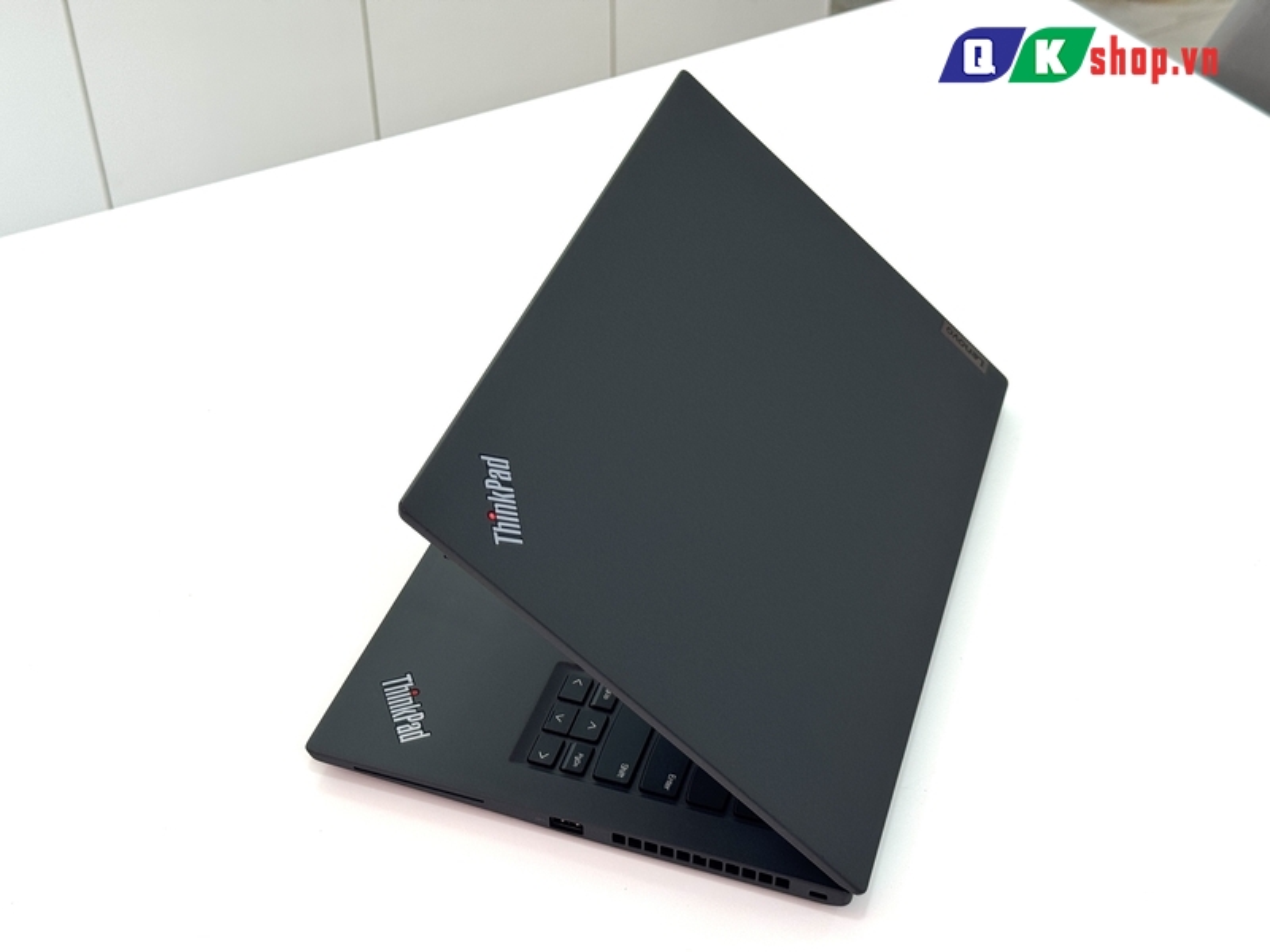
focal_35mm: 48
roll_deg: +0.6
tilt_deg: -41.1
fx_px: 1761
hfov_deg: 39.7
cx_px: 635
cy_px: 476
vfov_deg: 30.3
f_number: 1.78
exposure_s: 1/144
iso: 50
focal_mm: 6.76
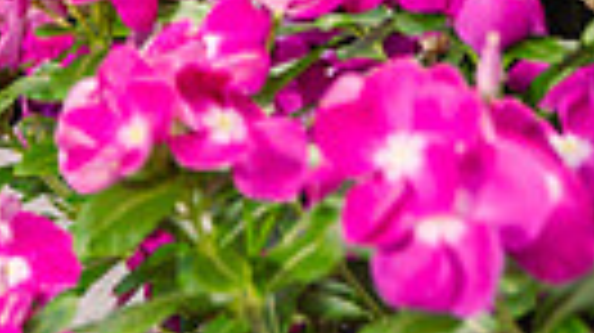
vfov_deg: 4.7
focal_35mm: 250
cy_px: -526
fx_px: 3934
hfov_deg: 8.6
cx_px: -63
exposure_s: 1/250
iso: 125
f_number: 7.1
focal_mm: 70
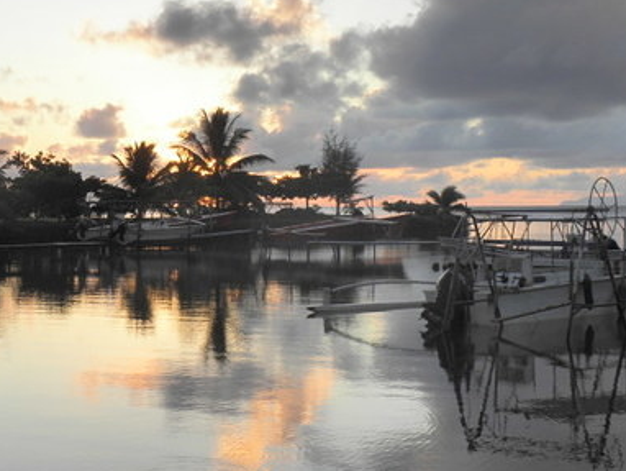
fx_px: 1484
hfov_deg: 23.7
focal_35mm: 82
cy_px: 176
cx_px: 205
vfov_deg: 18.0
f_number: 5.6
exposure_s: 1/60
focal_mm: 8.87
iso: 64
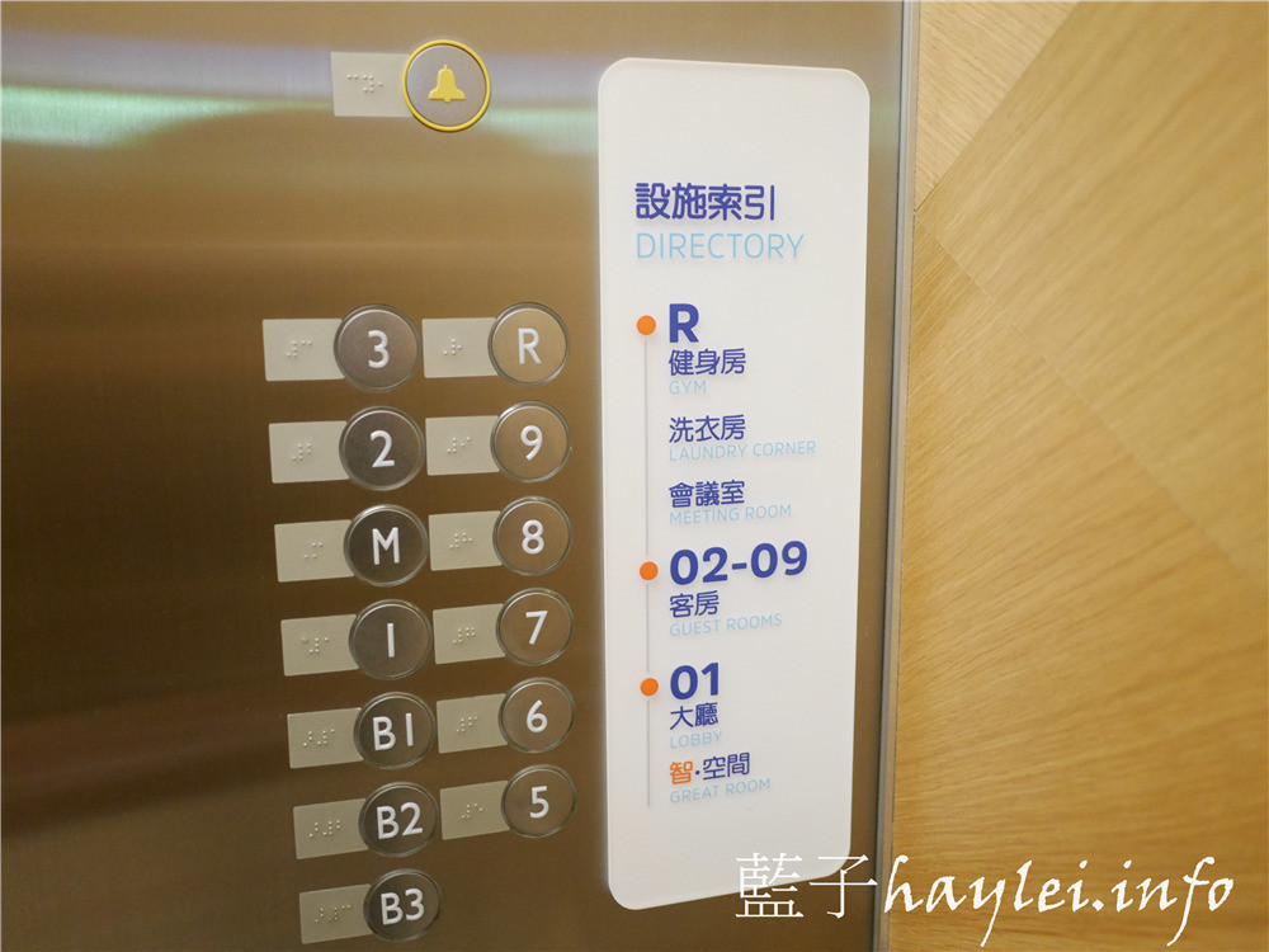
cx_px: 634
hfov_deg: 60.0
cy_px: 476
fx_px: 1100
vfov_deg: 46.8
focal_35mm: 30
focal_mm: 15
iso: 2500
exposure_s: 1/125
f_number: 1.7
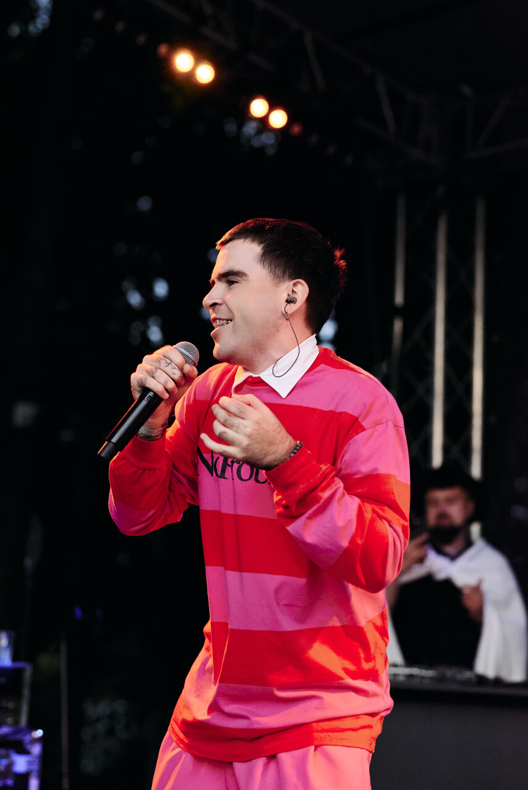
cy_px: 395
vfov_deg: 23.9
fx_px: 1867
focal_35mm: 85
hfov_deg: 16.1
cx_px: 264
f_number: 2.8
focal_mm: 85
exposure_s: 1/800
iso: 1000
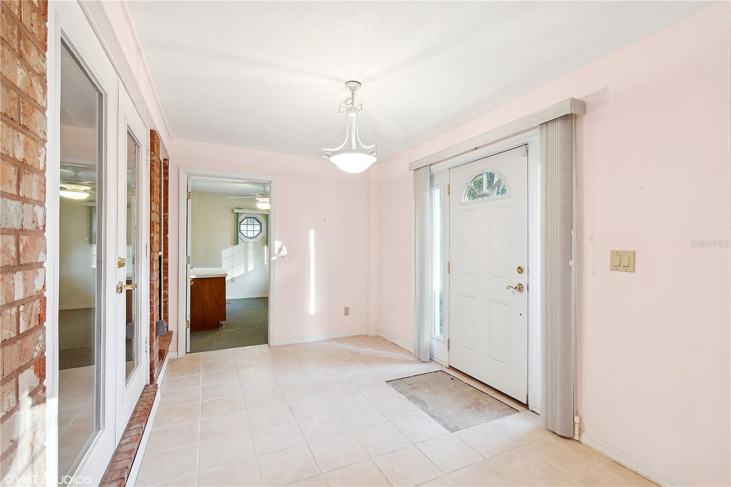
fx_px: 305
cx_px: 366
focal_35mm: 15
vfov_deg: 77.3
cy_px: 244
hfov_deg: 100.4
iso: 200
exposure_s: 1/5
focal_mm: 10
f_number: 8
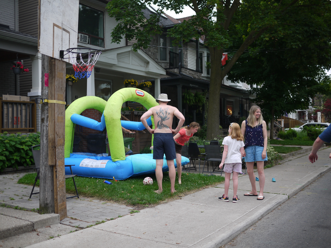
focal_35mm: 40
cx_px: 166
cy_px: 124
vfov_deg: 36.0
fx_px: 382
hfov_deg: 46.8
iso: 100
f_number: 1.8
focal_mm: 20
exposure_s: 1/800
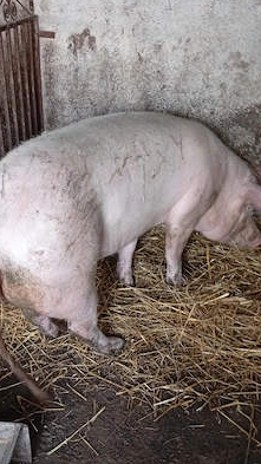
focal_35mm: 42
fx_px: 517
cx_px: 142
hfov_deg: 28.3
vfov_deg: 48.4
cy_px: 230
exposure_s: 1/33.3
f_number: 1.8
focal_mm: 3.98
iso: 607
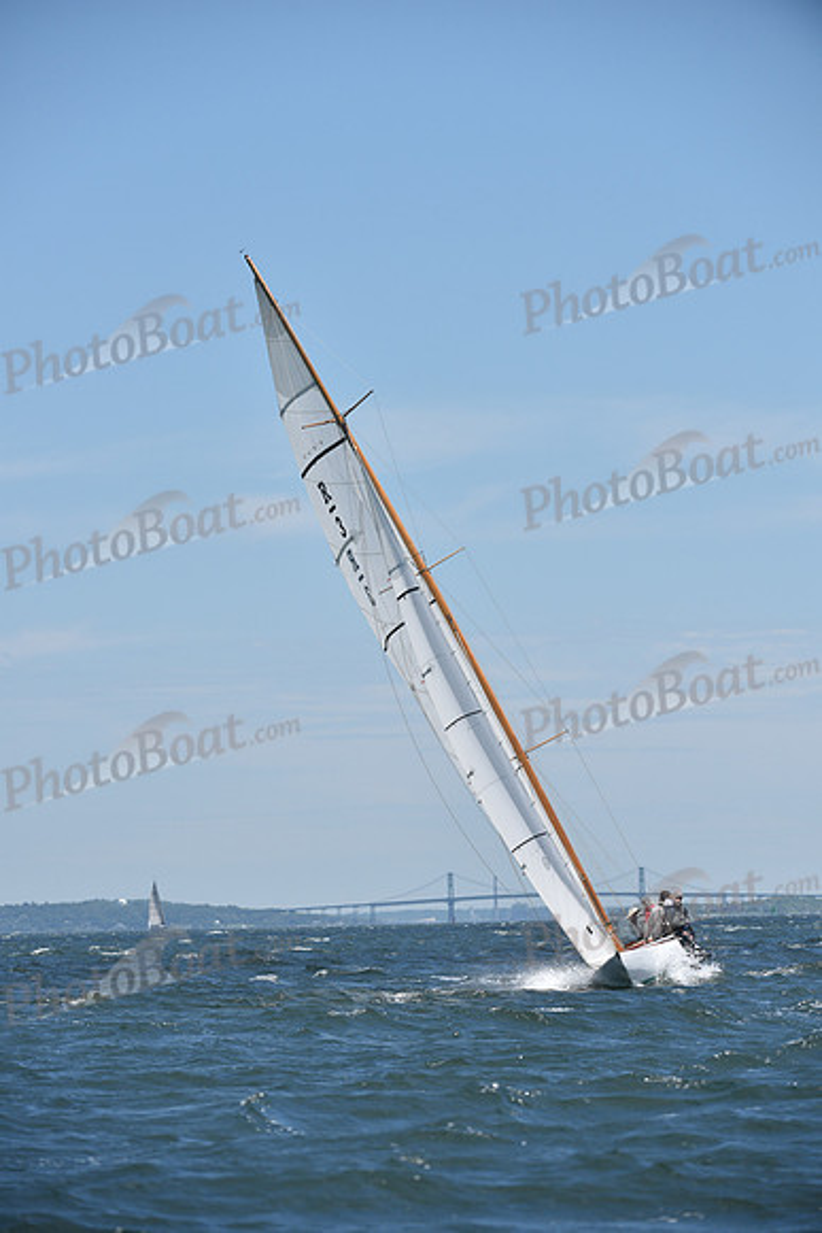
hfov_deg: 6.9
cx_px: 411
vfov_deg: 10.3
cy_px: 616
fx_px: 6845
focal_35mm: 200
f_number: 5.6
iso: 250
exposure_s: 1/1600
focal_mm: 200
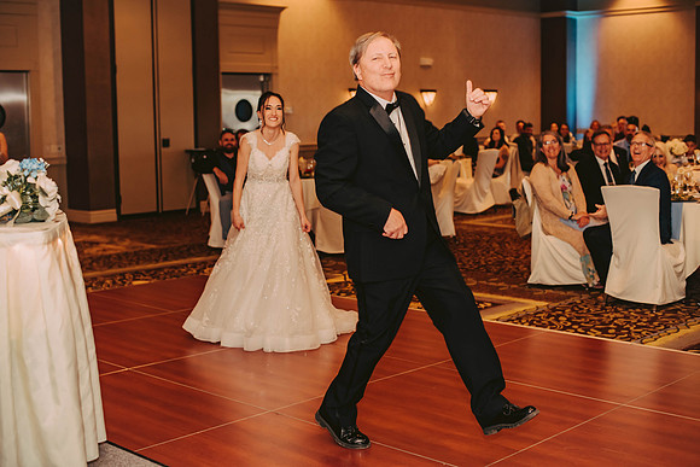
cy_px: 234
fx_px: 972
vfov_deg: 27.0
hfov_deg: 39.6
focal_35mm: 50
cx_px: 350
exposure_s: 1/125
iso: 800
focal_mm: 50
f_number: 2.5
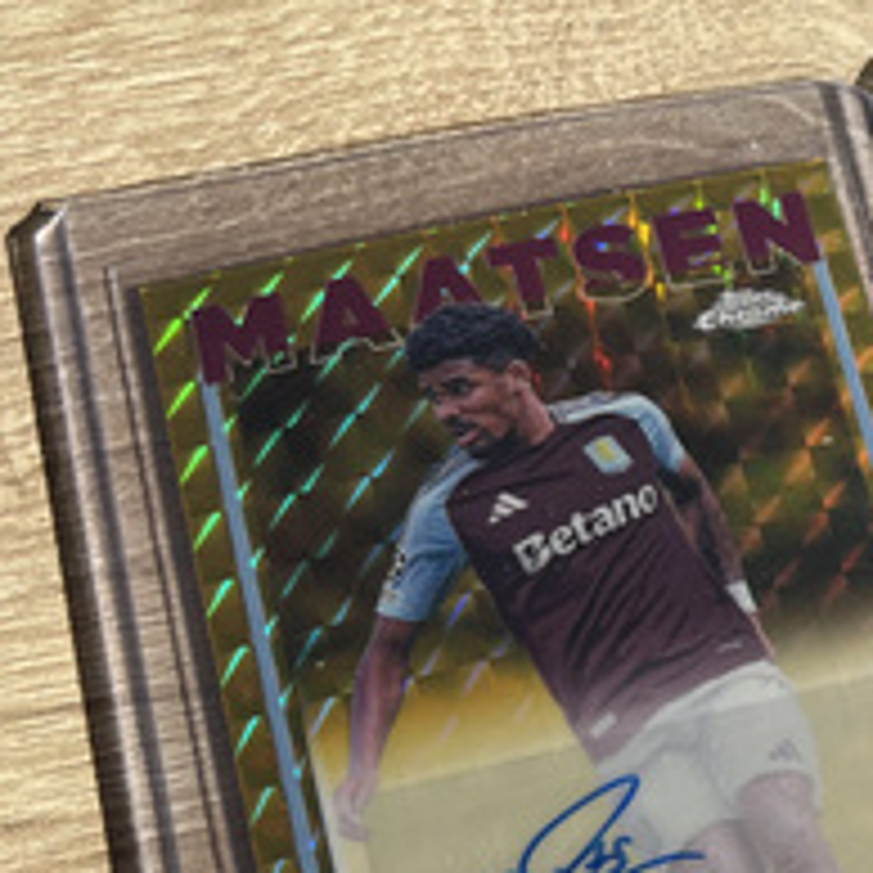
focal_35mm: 71
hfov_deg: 21.4
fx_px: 2026
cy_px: 522
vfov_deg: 24.3
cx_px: 1215
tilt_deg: -69.1
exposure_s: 1/2695
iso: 50
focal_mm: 5.7
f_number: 1.5
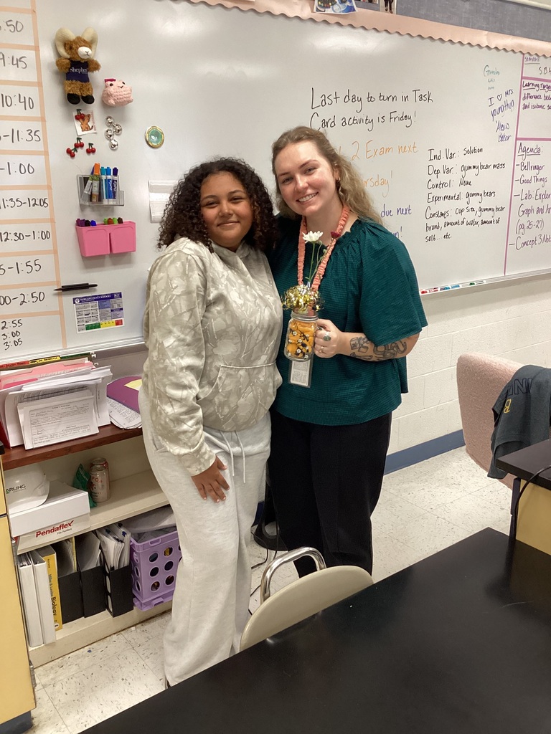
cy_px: 367
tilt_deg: -16.2
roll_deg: +0.9
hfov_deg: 45.4
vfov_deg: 58.4
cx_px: 276
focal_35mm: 31
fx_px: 658
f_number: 2.4
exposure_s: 1/50
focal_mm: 3.3
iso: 160
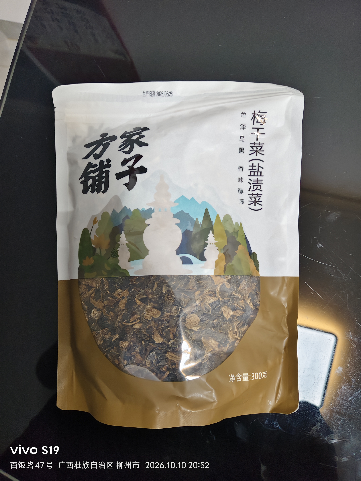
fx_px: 334
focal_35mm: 24
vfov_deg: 71.6
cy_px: 240
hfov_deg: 56.8
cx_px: 180
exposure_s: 1/33.3
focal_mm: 5.56
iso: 476
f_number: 1.88
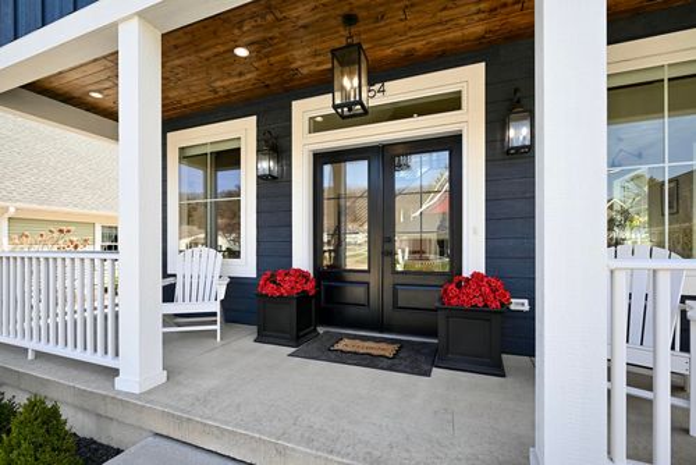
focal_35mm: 16
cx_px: 348
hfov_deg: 98.5
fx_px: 300
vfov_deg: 75.6
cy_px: 232
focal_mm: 15.5
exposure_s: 1/125
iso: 125
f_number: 5.6
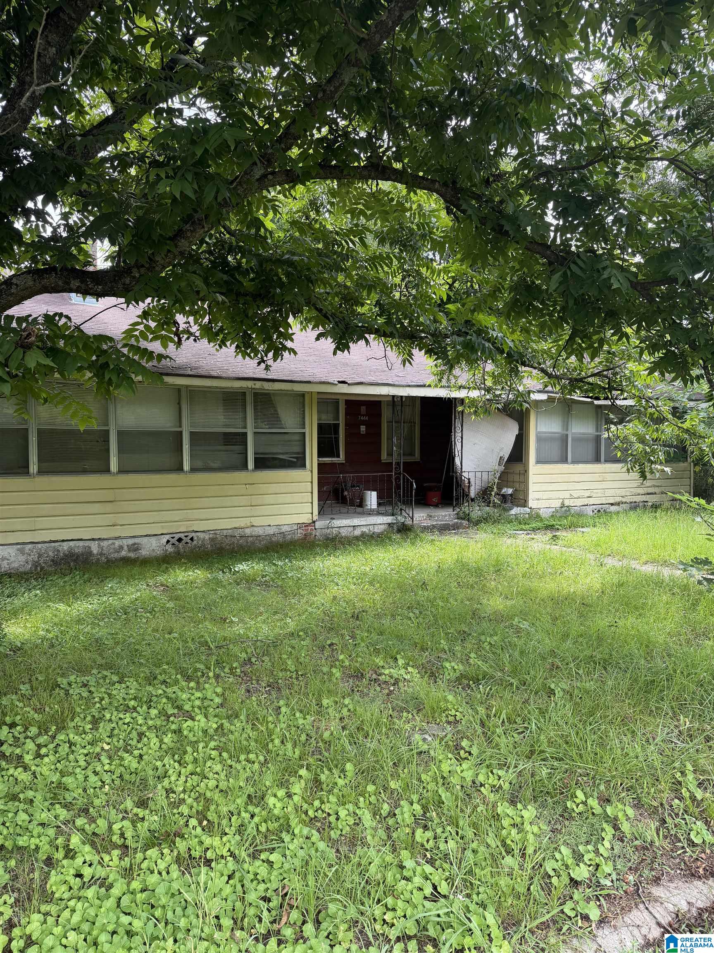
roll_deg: +0.8
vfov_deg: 71.6
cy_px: 476
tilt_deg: -3.2
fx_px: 660
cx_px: 357
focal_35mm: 24
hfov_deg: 56.8
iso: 100
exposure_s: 1/728
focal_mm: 6.76
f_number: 1.78
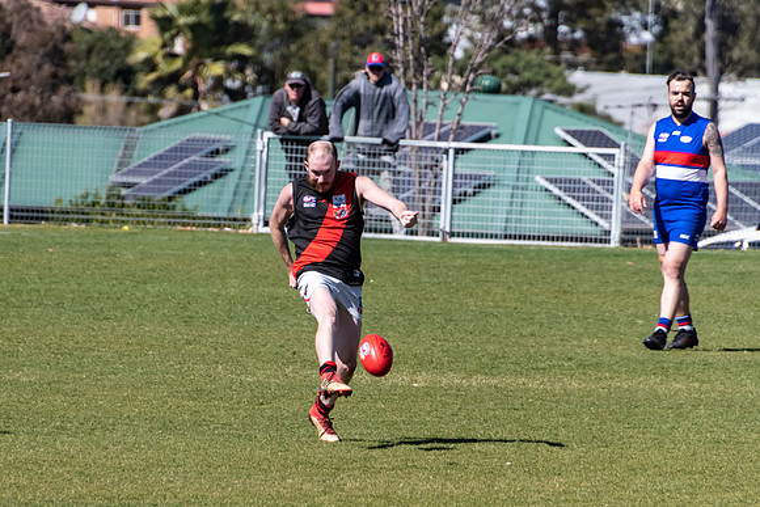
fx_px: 15993
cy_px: 320
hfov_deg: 2.7
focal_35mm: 757
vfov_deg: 1.8
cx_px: 346
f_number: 8
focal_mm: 400
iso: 800
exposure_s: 1/2000
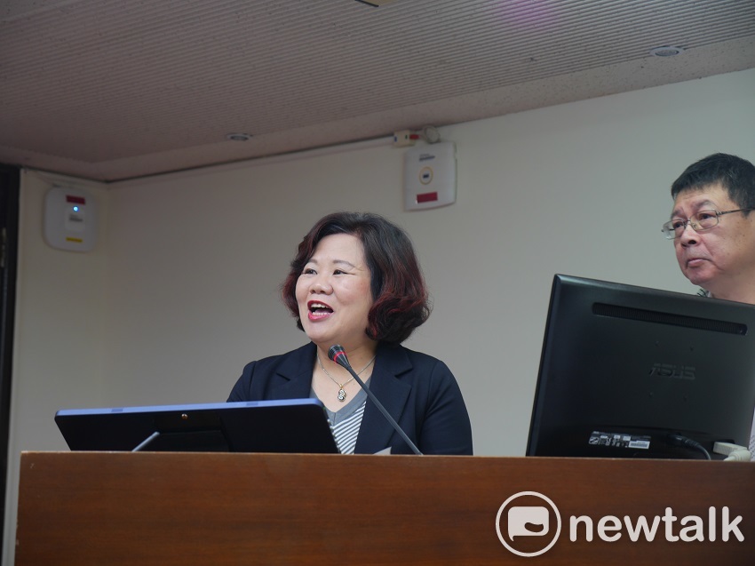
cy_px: 283
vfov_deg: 21.0
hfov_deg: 27.8
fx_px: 1526
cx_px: 378
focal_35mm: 70
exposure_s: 1/50
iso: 200
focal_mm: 35
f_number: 2.8
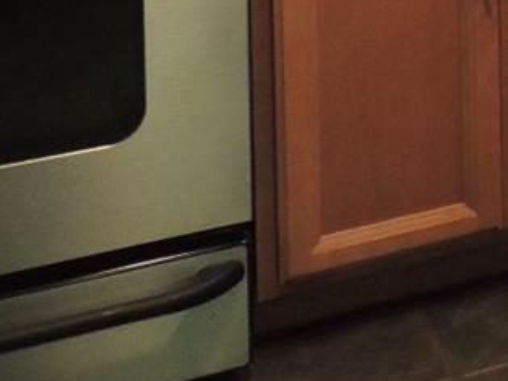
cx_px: 1125
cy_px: -478
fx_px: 1688
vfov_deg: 11.2
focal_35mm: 115
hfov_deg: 13.6
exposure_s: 1/20
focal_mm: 4.3
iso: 400
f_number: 3
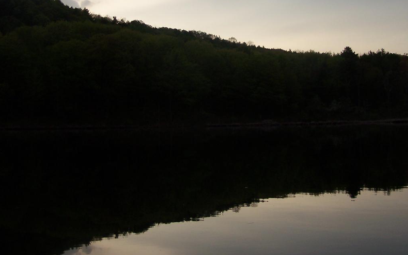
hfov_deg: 37.5
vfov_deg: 23.7
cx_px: 204
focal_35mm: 54
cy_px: 58
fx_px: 600
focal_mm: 6.3
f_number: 2.8
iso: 80
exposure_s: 1/1000
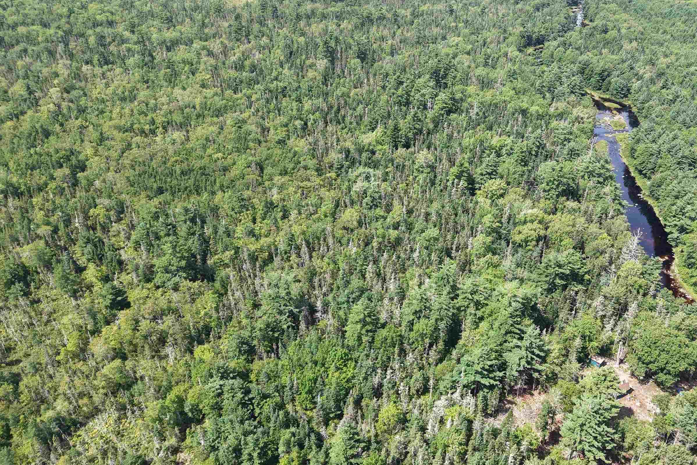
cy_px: 325
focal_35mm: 32
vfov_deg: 40.4
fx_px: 620
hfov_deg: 58.2
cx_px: 419
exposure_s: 1/1000
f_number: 1.8
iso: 100
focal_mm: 8.67
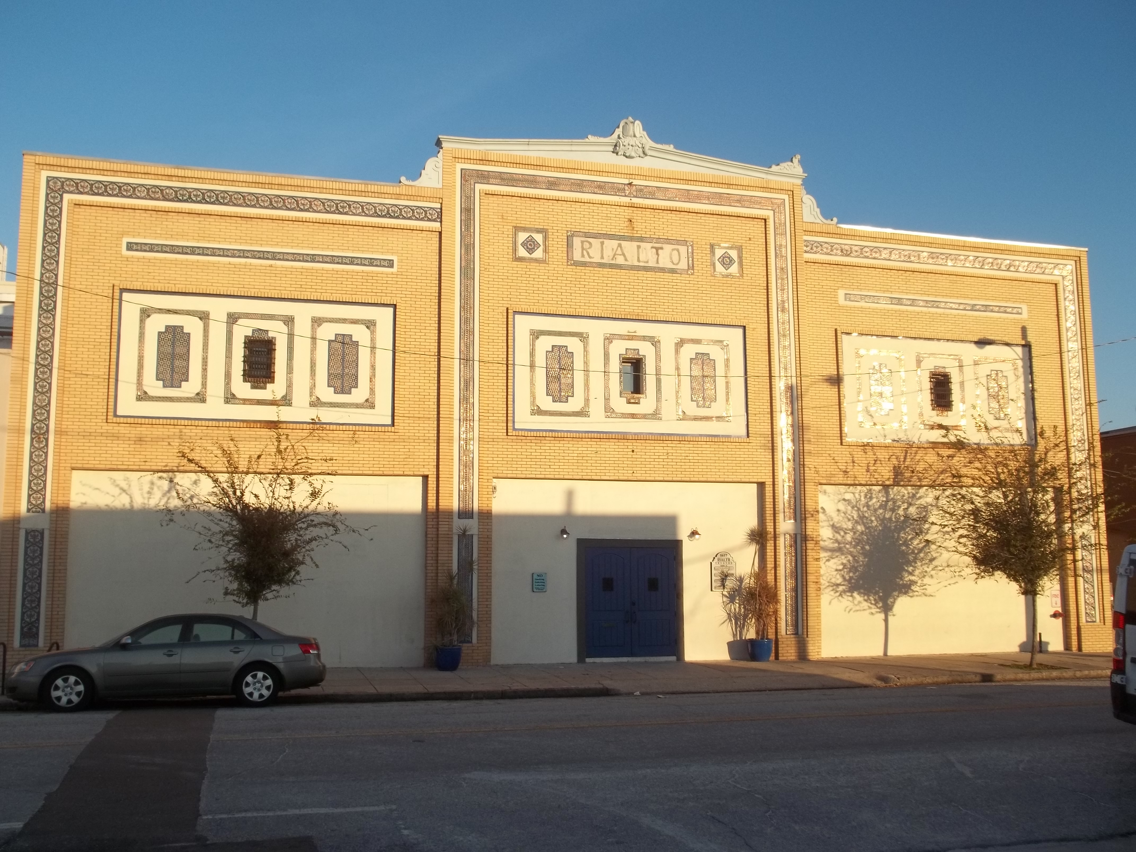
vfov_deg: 42.9
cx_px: 568
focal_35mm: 33
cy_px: 426
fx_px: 1083
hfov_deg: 55.4
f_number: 8
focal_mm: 5.9
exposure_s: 1/125
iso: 64
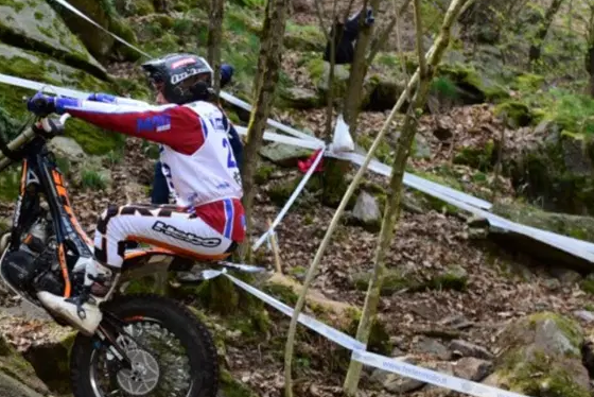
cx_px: 43
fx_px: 1238
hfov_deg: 26.0
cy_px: 325
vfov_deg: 18.0
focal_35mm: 75
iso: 640
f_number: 4.5
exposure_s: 1/800
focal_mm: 35
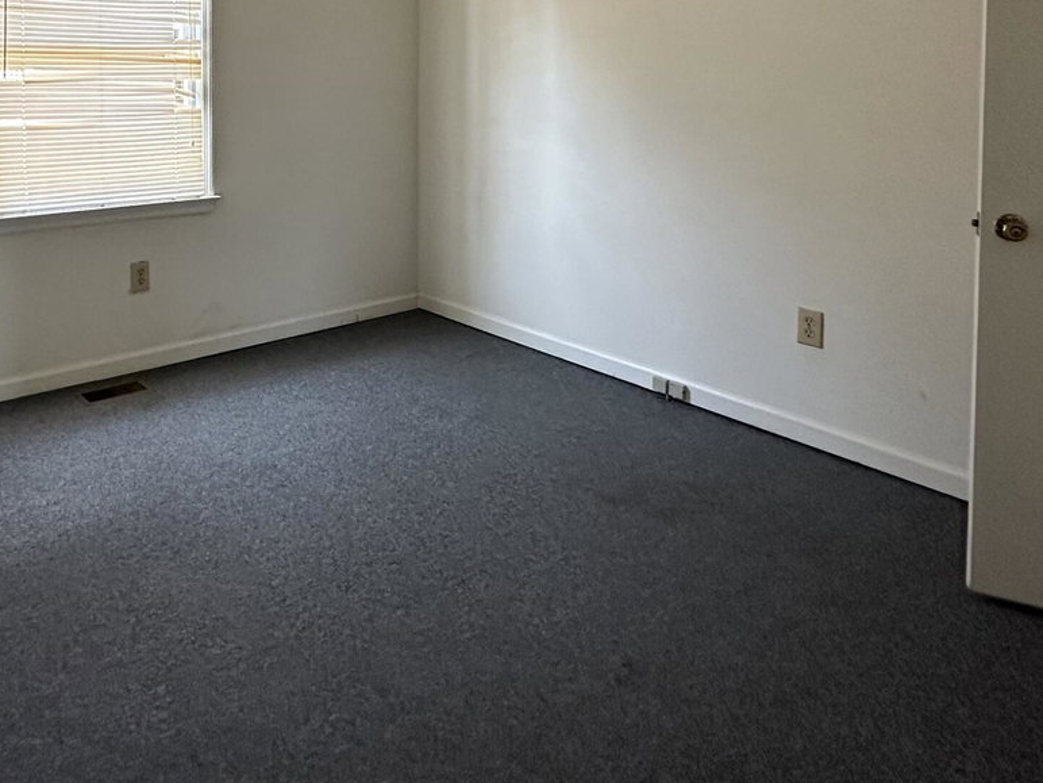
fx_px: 874
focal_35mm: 29
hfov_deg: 59.0
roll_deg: -1.7
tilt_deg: -3.5
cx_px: 286
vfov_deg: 44.2
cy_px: 88
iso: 200
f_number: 2.2
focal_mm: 2.22
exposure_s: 1/99
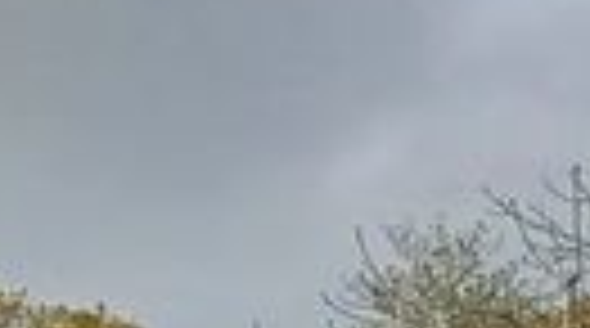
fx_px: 1733
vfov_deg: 9.8
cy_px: 728
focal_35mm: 111
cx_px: 459
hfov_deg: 19.2
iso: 40
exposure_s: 1/923
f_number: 2.2
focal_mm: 1.42
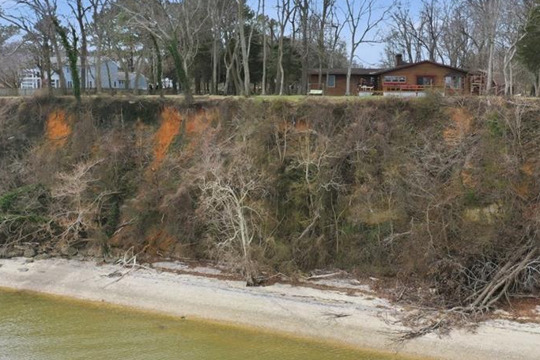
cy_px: 175
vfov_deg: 31.9
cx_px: 308
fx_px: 630
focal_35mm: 42
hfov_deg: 46.3
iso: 100
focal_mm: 10.3
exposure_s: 1/320
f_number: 5.6
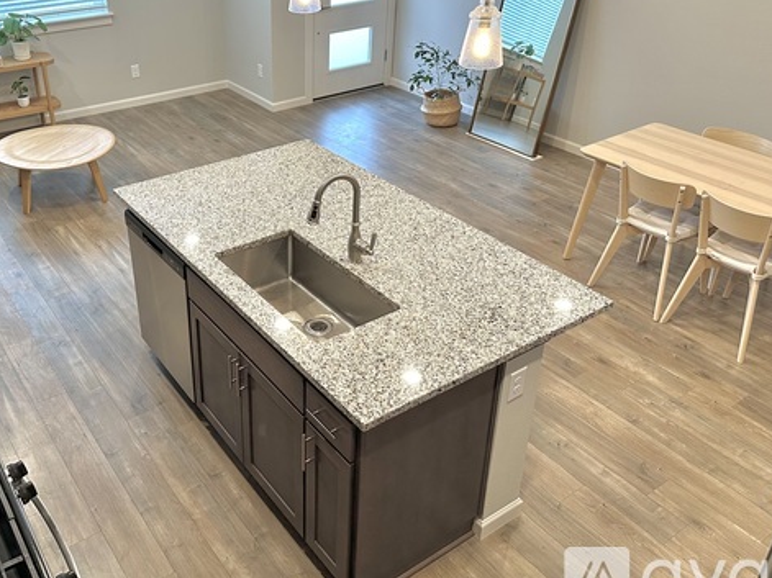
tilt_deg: -26.8
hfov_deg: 53.3
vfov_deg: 41.4
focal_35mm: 34
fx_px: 758
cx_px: 283
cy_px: 203
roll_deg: +1.1
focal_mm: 6.86
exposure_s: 1/120
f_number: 1.78
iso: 200
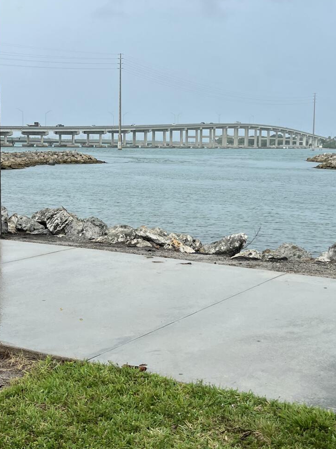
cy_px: 192
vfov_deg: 35.5
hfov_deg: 27.0
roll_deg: -1.3
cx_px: 188
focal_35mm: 54
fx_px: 699
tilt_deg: -4.7
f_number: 1.5
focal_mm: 5.7
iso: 50
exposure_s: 1/1972
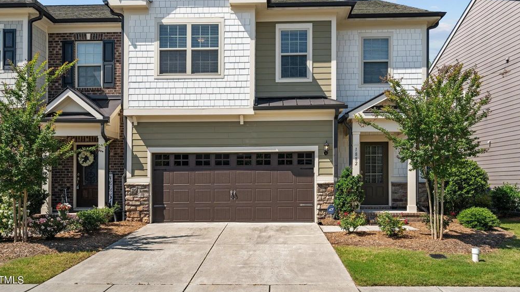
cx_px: 262
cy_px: 120
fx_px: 427
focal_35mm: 31
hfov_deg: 62.6
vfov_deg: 37.7
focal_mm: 29
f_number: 6.7
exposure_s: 1/90
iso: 100
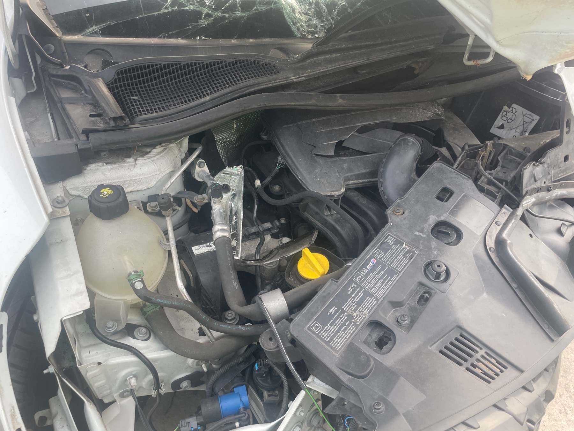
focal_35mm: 26
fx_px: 431
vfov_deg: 53.1
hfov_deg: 67.3
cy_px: 216
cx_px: 287
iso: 40
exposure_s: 1/121
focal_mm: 4.2
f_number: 1.6
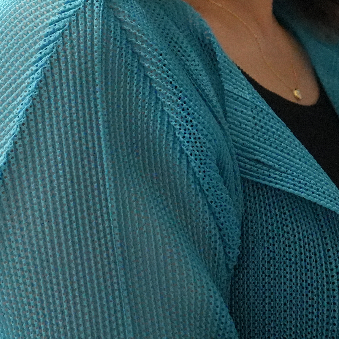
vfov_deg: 8.6
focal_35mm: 201
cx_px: 483
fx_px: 2227
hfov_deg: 8.5
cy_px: -13
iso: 12800
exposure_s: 1/200
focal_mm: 53
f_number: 4
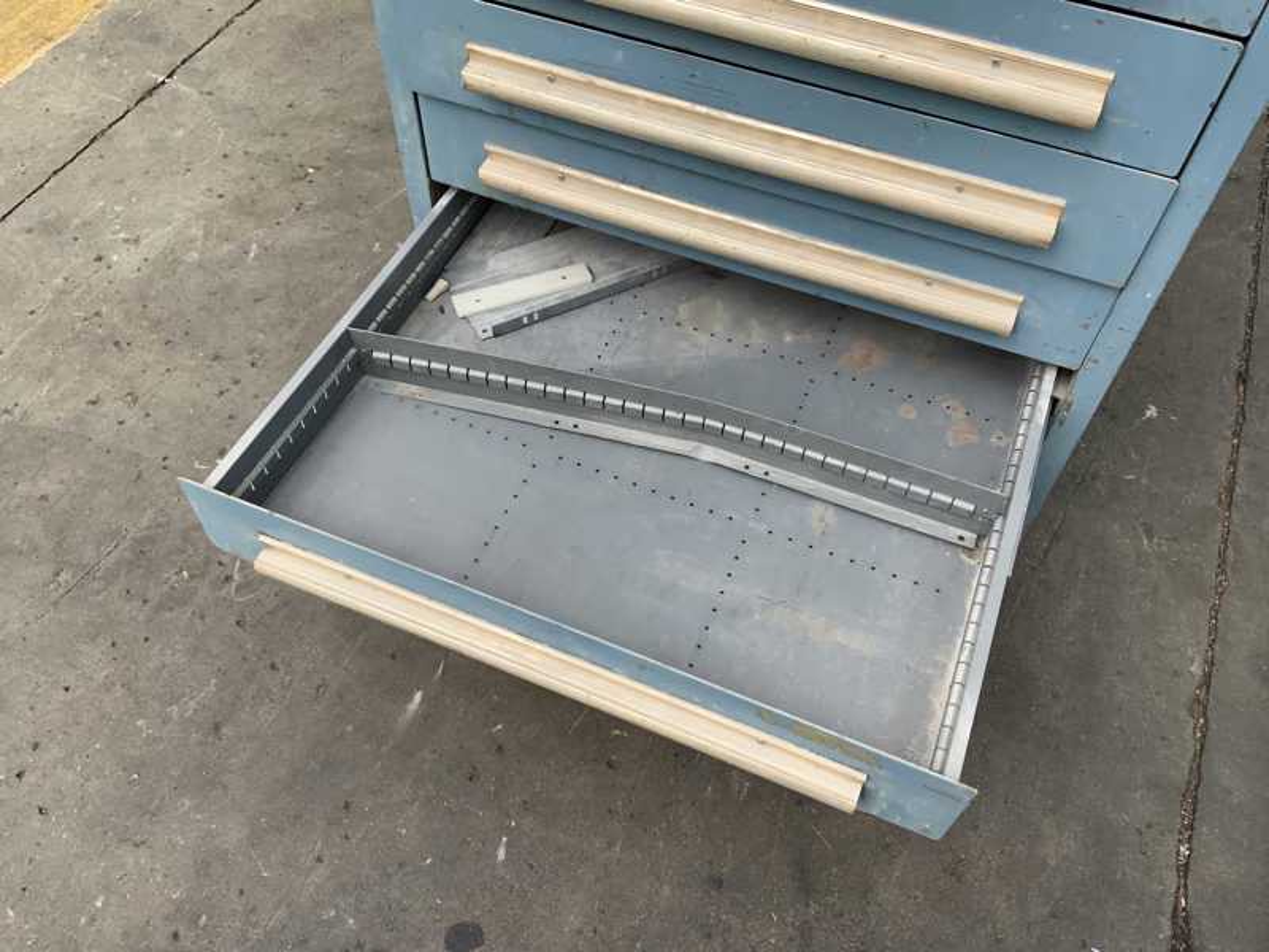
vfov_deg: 48.2
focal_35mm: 29
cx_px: 634
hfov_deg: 61.7
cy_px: 476
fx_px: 1063
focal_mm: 3
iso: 16
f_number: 1.8
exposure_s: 1/1221
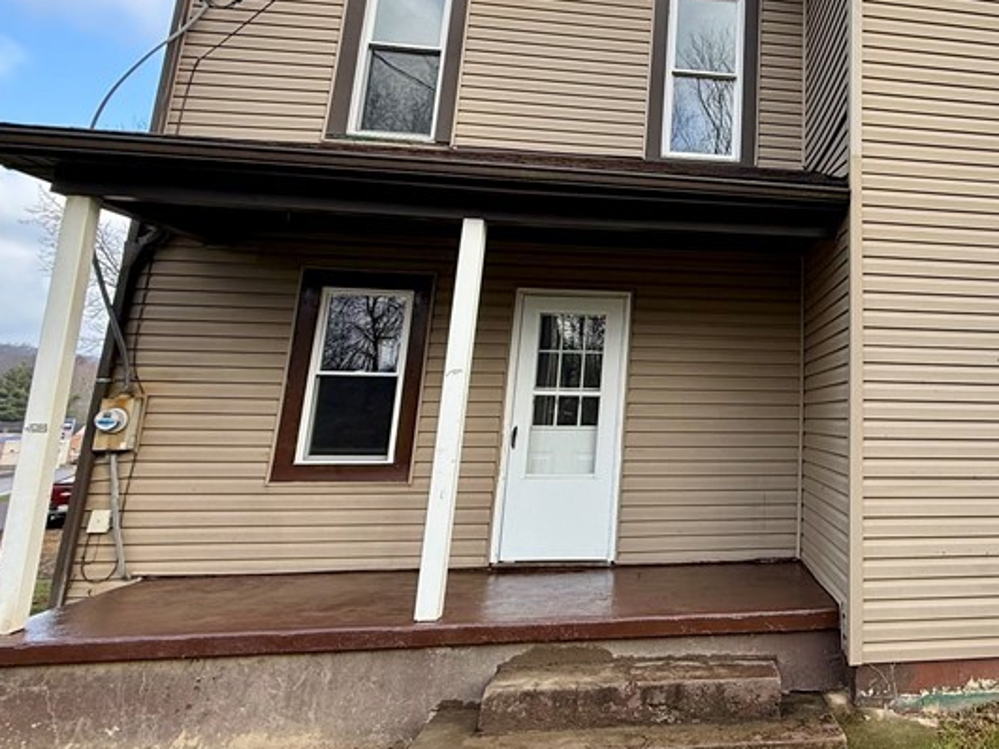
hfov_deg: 59.5
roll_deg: -0.9
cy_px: 243
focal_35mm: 27
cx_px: 818
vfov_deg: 50.3
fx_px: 779
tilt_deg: +14.2
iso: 50
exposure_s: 1/286
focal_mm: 2.22
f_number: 2.2
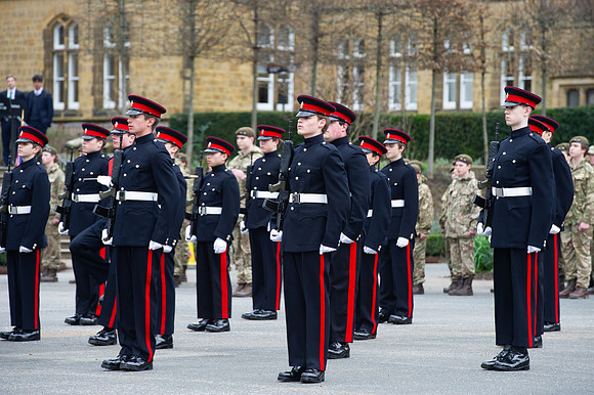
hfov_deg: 9.8
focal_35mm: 210
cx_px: 312
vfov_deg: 6.5
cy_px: 188
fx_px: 3467
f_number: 6.3
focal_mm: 200
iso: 640
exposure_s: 1/250
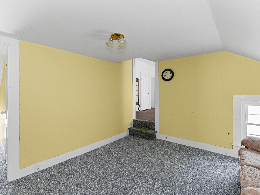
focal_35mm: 16
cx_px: 125
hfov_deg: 94.5
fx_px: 120
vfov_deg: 78.1
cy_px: 101
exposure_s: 1/60
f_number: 7.1
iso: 2000
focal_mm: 14
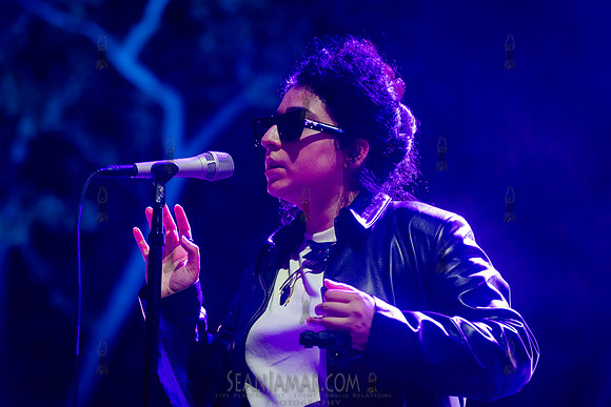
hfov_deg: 15.2
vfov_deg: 10.2
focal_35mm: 135
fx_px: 2292
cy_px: 204
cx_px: 306
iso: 5000
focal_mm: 135
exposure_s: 1/125
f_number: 4
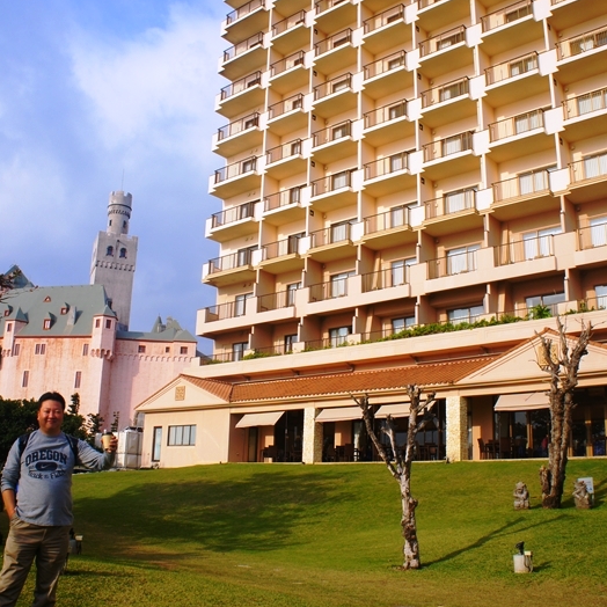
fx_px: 694
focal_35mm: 35
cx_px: 292
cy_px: 302
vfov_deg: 47.2
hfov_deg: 47.2
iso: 200
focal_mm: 18
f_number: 13
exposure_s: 1/200
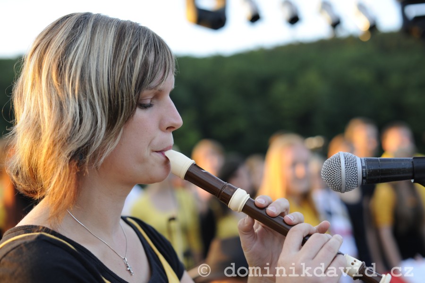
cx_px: 212
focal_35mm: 50
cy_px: 142
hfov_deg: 39.6
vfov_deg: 27.0
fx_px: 590
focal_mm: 50
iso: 800
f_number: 2.8
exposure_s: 1/640
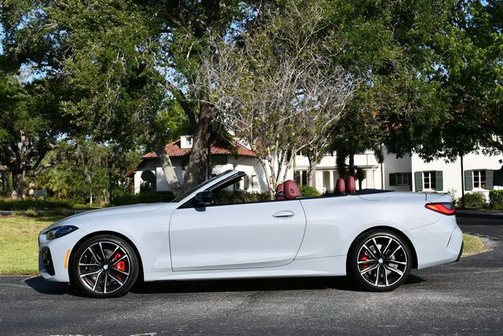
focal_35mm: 48
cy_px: 168
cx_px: 252
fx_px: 671
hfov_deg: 41.1
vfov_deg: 28.1
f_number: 8
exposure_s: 1/250
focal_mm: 24
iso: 110
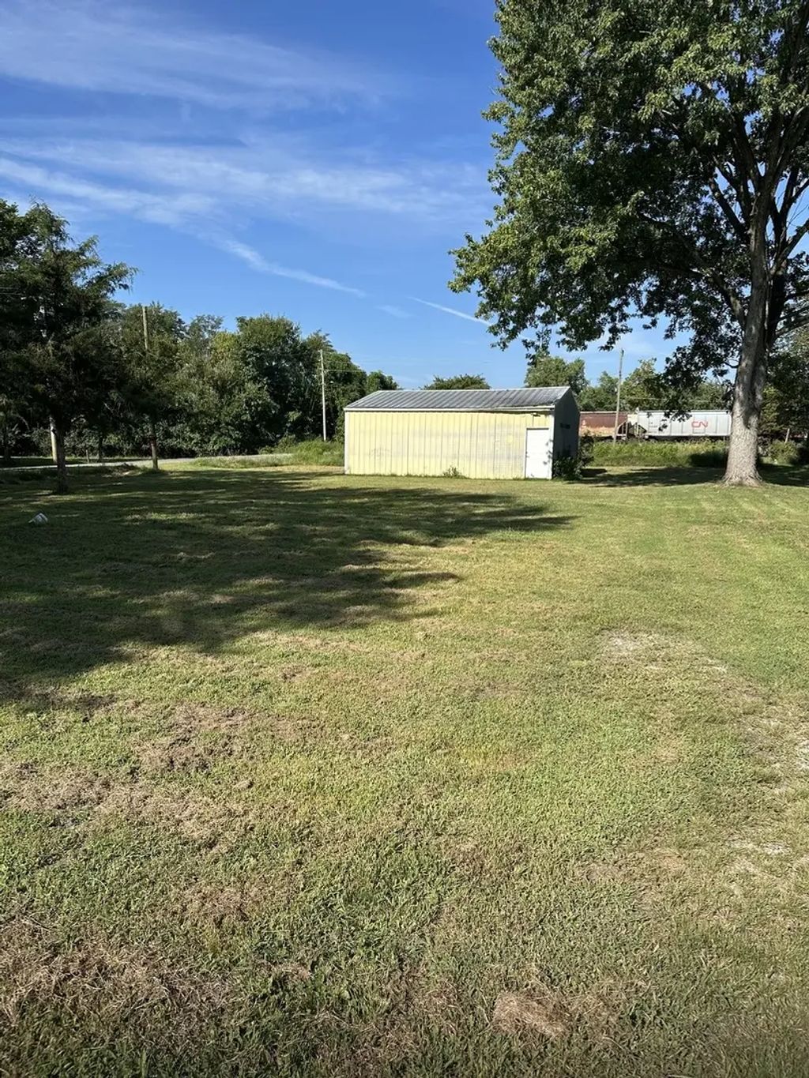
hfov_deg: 56.8
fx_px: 748
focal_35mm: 24
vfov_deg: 71.6
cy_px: 539
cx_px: 404
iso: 80
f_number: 1.78
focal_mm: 6.86
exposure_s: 1/3861
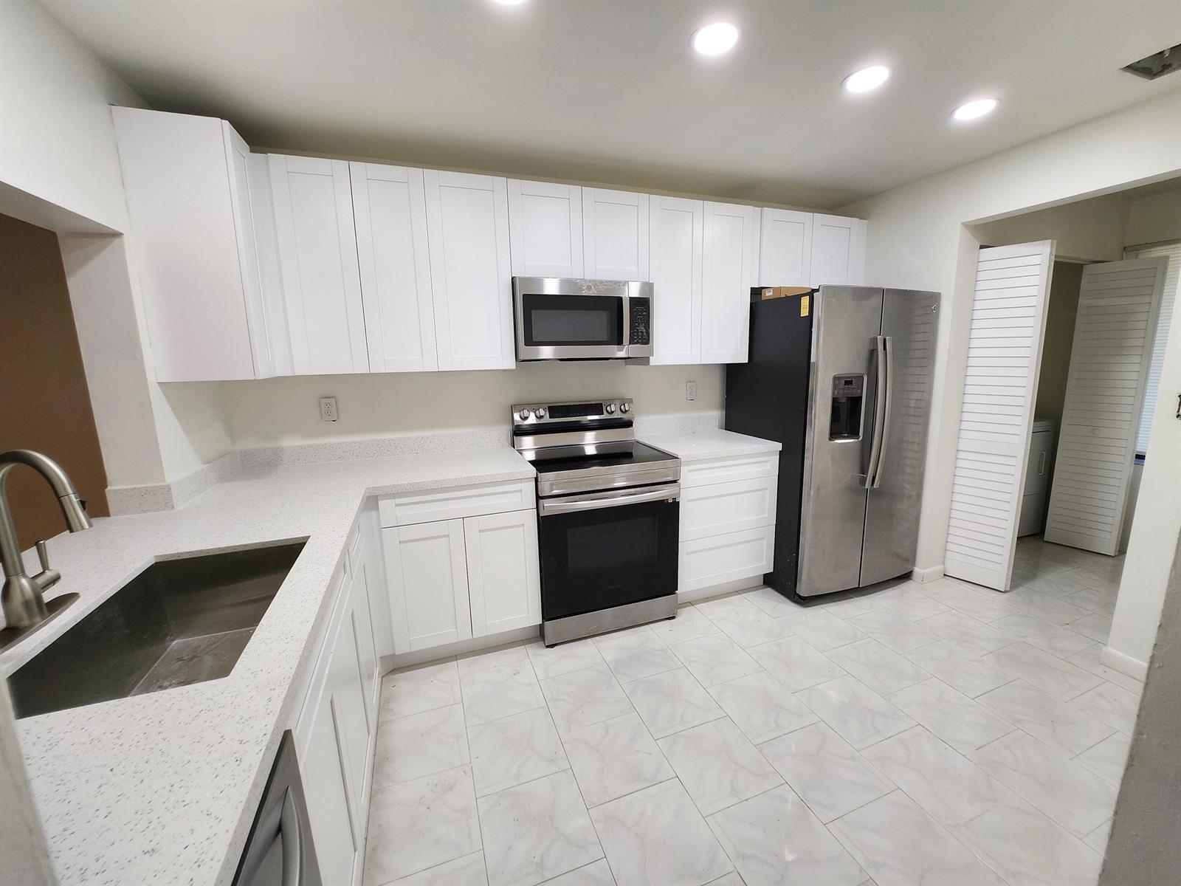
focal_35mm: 13
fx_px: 444
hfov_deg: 106.2
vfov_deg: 89.9
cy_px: 443
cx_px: 590
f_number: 2.2
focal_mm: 1.7
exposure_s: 1/60
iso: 100
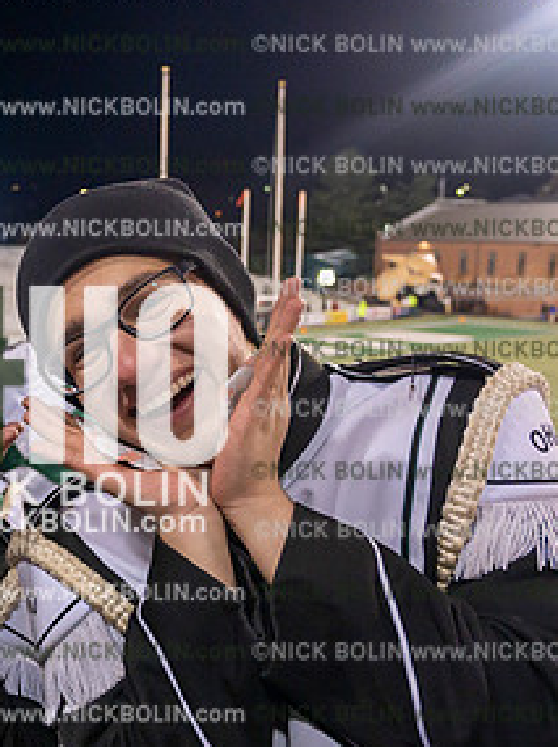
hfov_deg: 29.4
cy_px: 409
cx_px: 42
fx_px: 1012
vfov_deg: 40.4
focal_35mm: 47
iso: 5000
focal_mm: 24
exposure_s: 1/640
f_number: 4.5
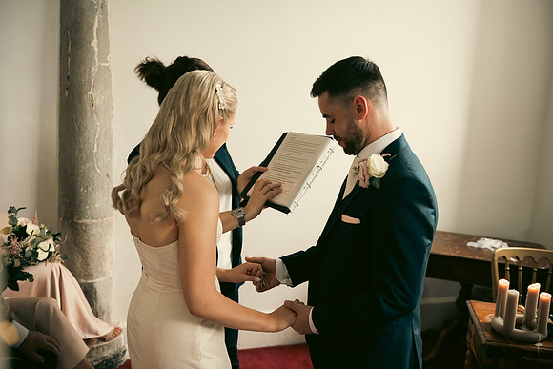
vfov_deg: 36.9
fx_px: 553
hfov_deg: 53.1
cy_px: 184
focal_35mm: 36
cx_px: 276
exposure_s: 1/160
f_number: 3.5
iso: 800
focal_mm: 36
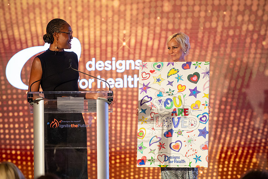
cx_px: 134
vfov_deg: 6.9
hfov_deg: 10.3
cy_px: 90
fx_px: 1488
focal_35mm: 200
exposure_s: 1/250
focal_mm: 200
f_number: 2.8
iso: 3200
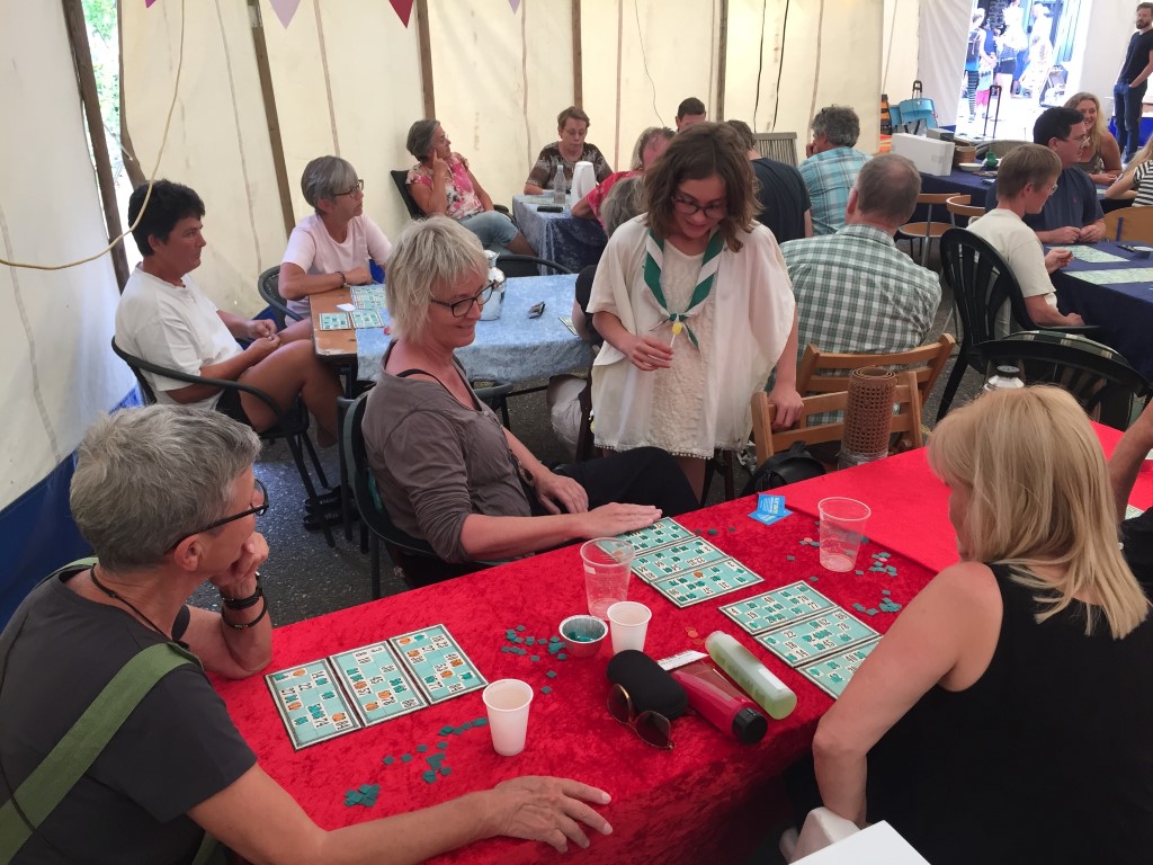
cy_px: 432
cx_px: 576
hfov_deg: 61.7
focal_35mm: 29
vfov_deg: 48.2
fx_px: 966
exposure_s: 1/40
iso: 32
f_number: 2.2
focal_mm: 4.15
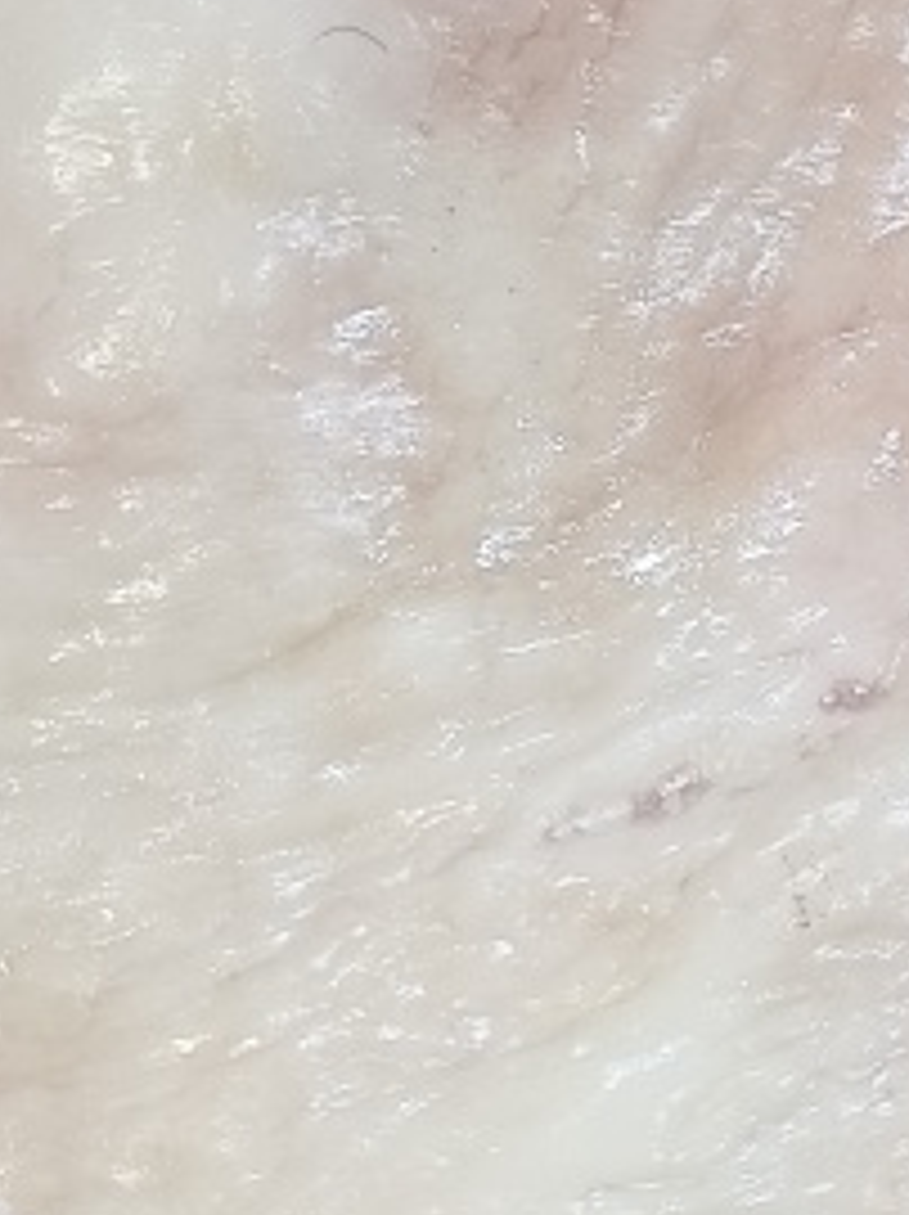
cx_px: 756
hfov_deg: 16.1
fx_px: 3191
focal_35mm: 91
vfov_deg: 21.5
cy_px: 502
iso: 477
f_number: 1.75
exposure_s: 1/100
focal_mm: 5.5
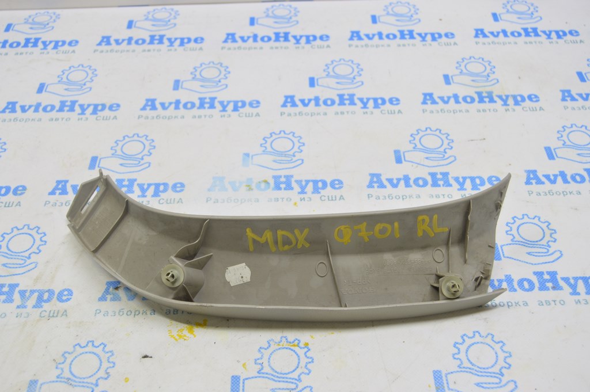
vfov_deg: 31.8
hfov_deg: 46.4
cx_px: 295
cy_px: 196
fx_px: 688
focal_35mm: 42
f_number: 5.6
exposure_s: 1/20
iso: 400
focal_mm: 28
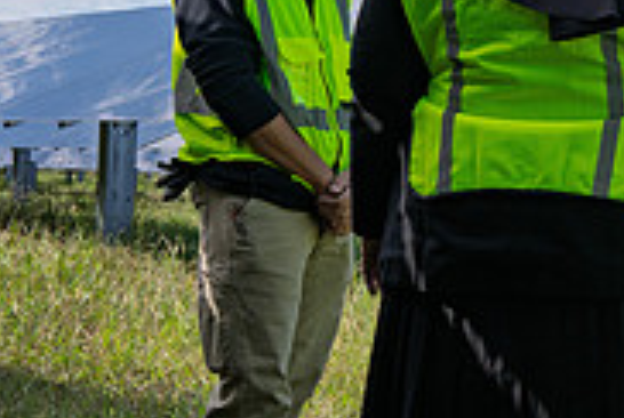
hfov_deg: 20.3
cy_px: 149
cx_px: 874
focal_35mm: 89
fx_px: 1545
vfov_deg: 15.4
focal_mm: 28
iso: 200
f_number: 9
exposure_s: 1/500
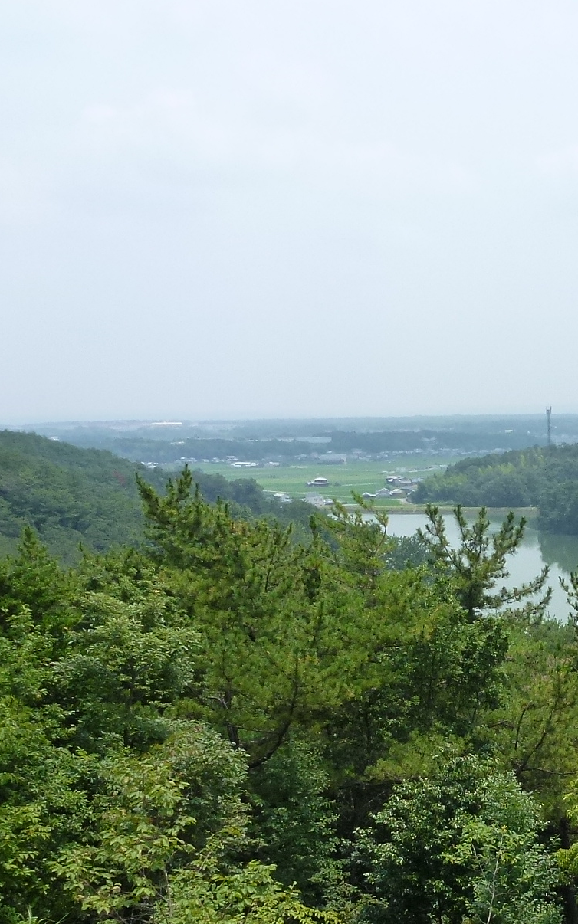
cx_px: 590
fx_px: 1361
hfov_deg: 22.9
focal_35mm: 54
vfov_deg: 36.5
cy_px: 707
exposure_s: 1/800
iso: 160
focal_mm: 4.3
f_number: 4
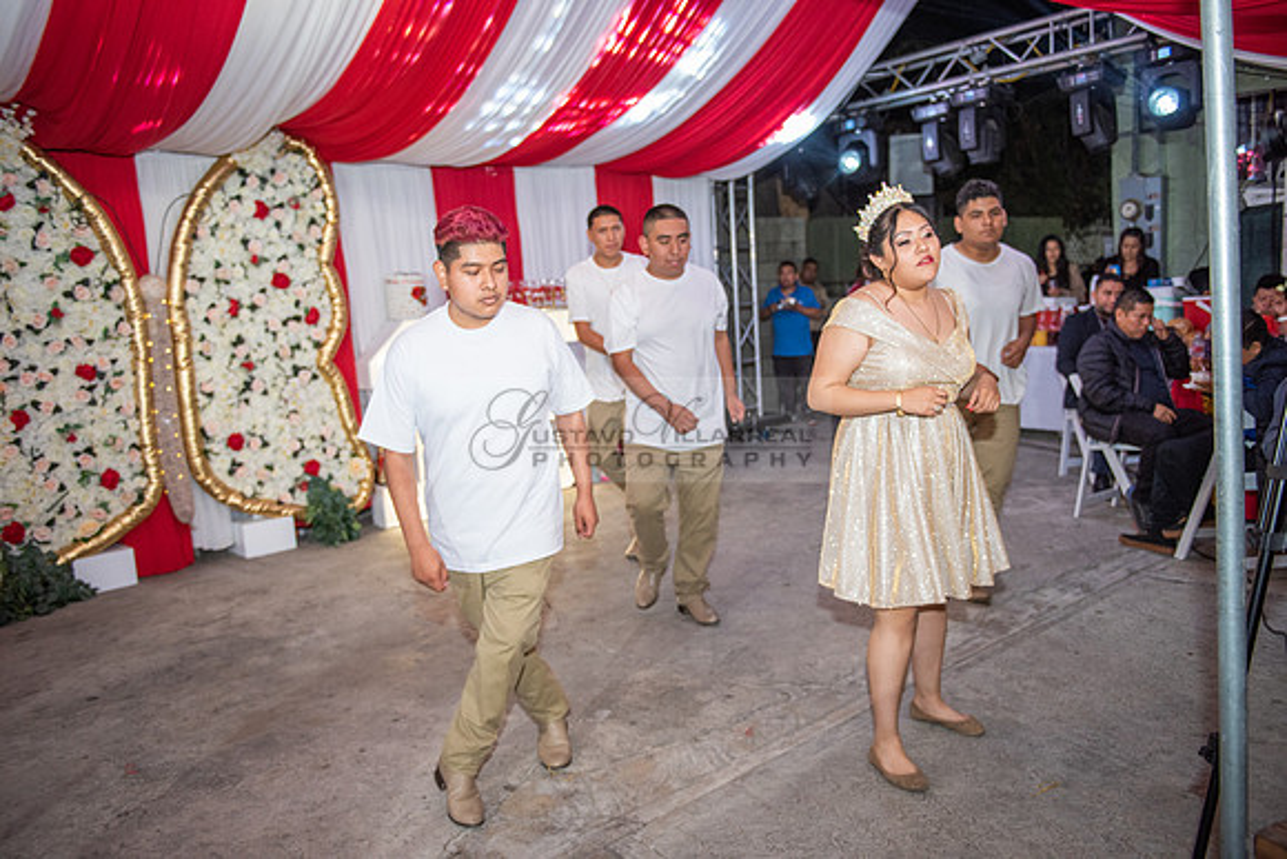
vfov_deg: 45.0
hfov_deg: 63.6
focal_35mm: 29
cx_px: 644
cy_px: 430
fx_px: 1037
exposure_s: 1/160
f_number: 3.2
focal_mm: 29
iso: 800
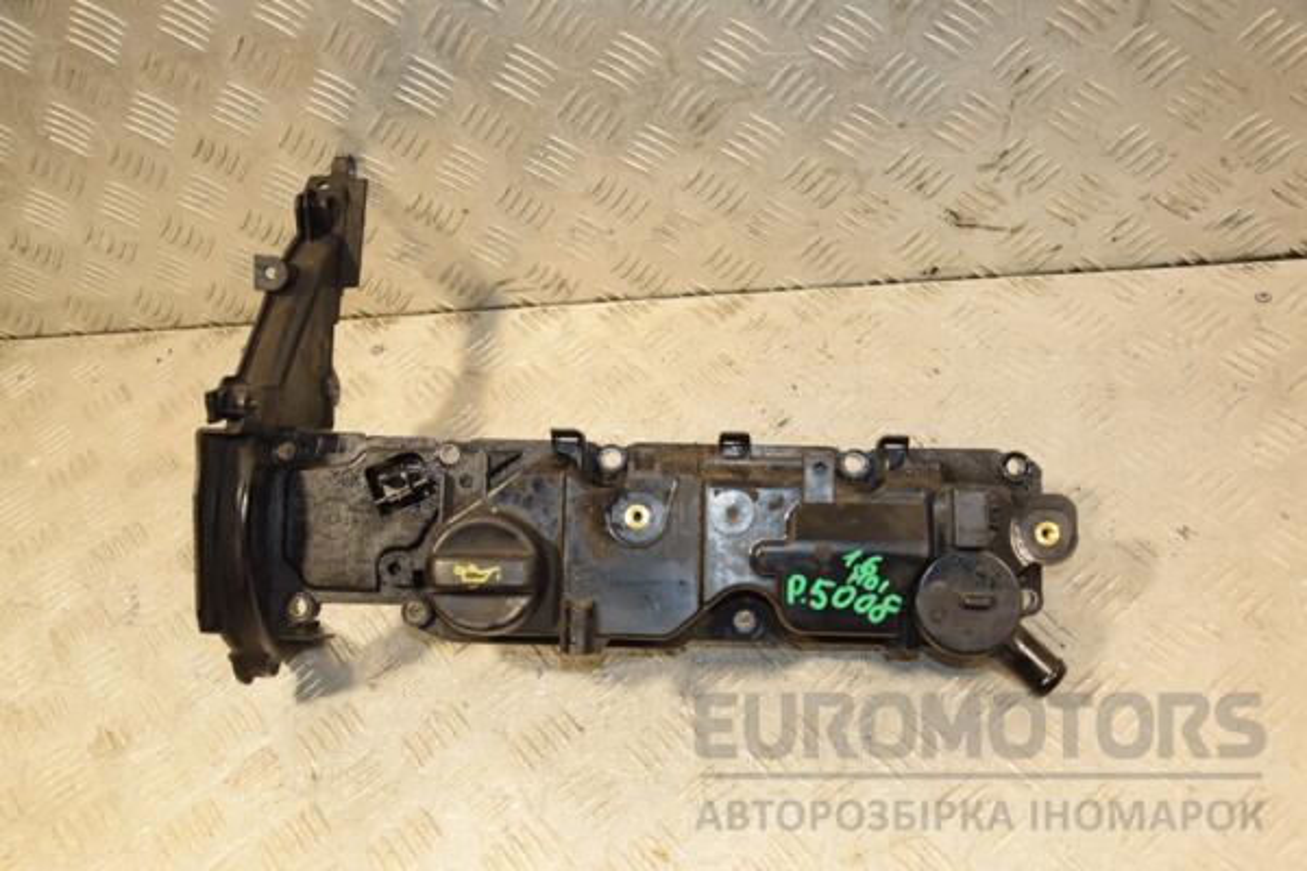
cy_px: 436
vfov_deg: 36.9
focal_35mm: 36
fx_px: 1307
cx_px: 654
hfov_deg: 53.1
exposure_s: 1/125
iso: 800
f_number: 5
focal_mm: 24
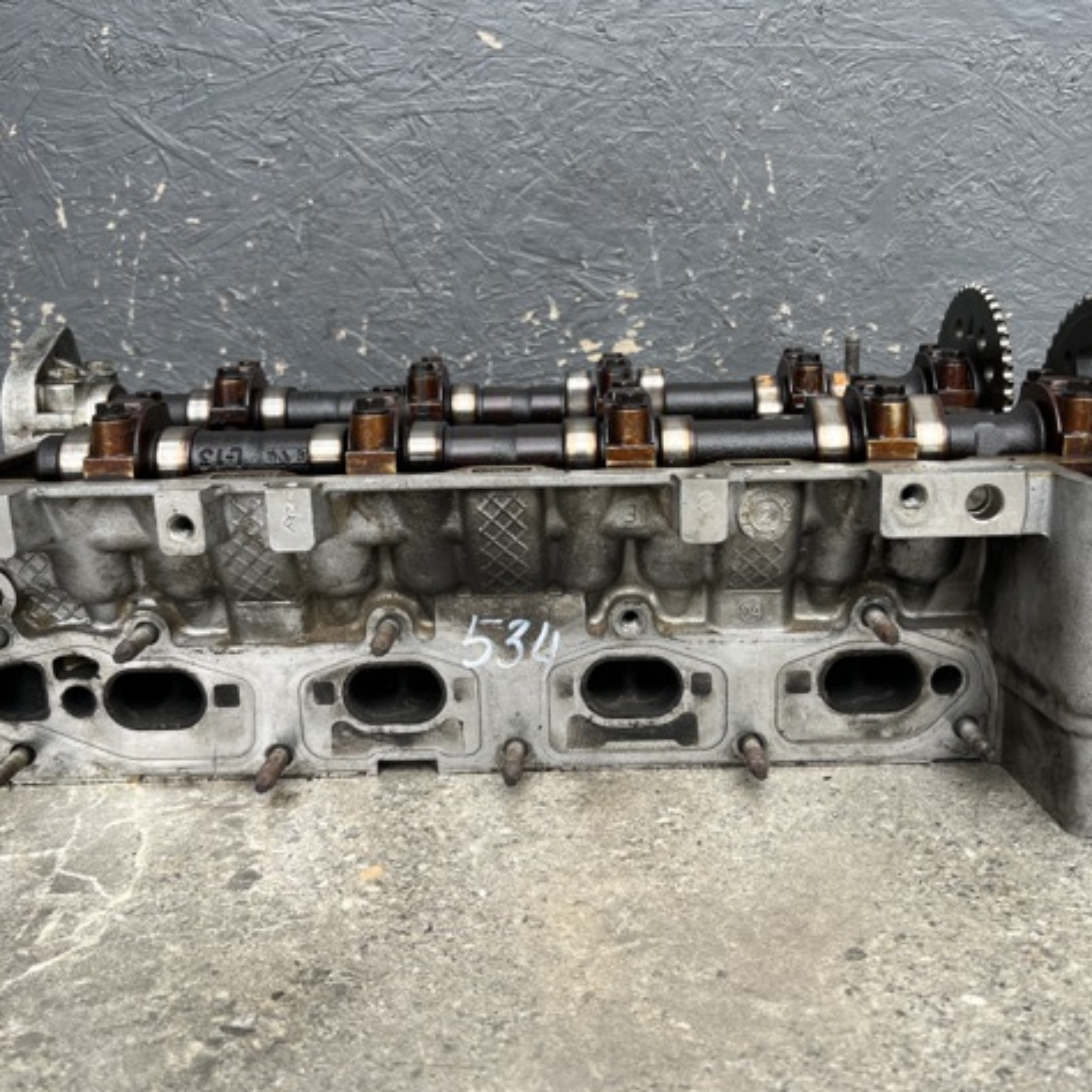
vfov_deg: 52.5
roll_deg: +0.3
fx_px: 1106
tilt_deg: -12.2
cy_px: 549
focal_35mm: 31
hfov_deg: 52.5
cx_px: 581
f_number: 1.6
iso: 32
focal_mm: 5.1
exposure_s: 1/140
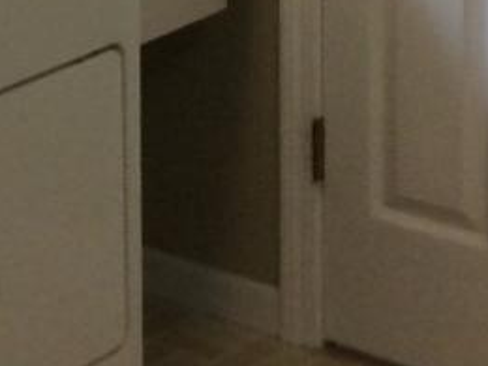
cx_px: -32
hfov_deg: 11.0
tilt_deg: -10.3
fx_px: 2495
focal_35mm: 177
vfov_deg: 8.1
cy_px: -330
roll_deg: +1.4
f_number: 2.4
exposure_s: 1/24
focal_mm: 3.3
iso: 50
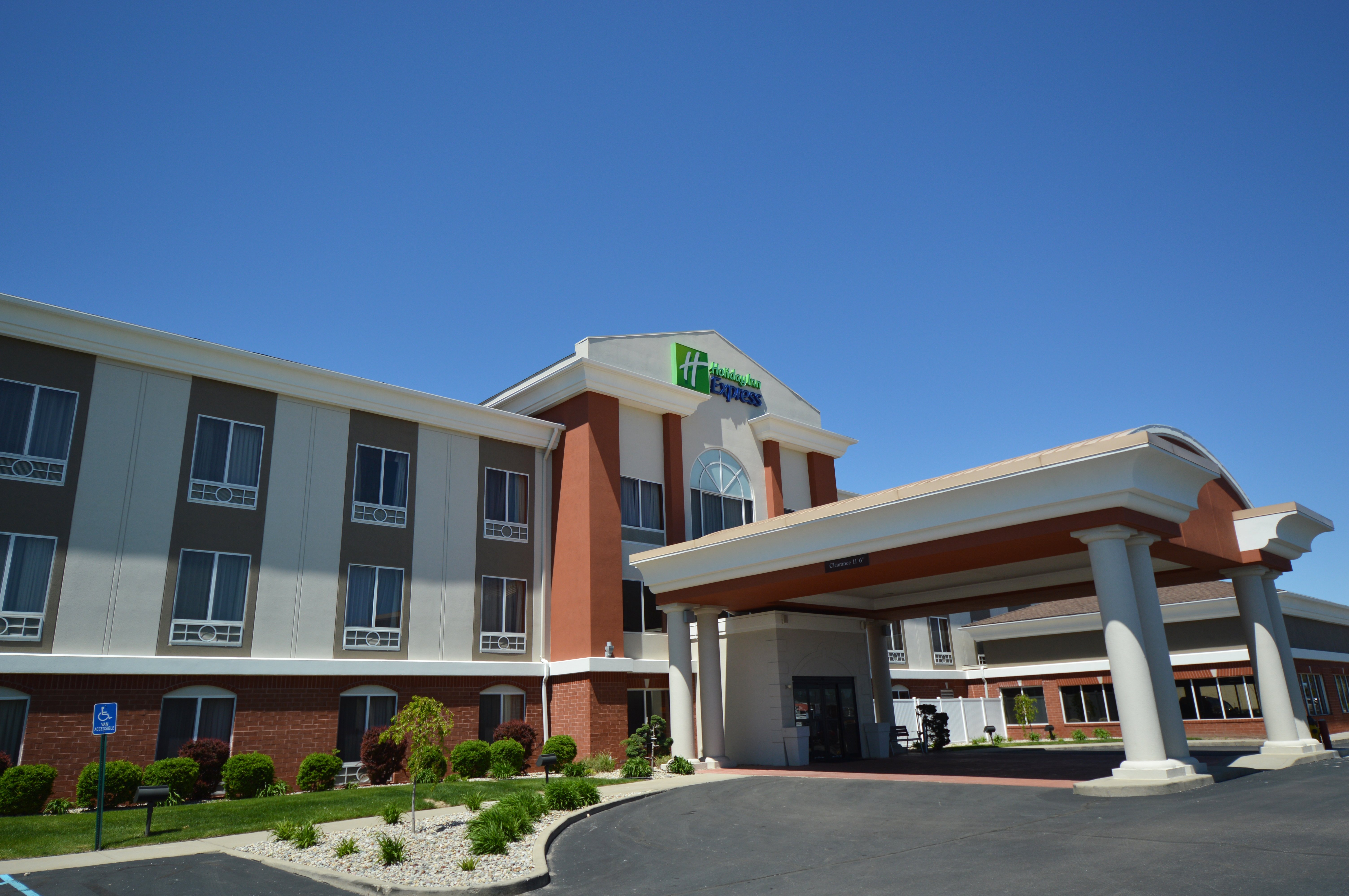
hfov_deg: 77.4
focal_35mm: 22
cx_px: 674
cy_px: 448
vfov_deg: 56.1
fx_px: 842
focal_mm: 15
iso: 100
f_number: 4
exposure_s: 1/1250
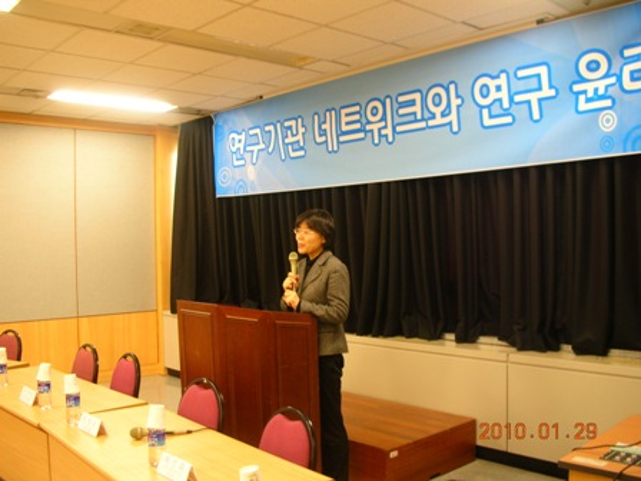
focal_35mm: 35
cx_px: 320
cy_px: 240
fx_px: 648
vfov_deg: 40.7
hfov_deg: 52.6
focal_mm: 5.8
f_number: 3
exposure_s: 1/4
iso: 64
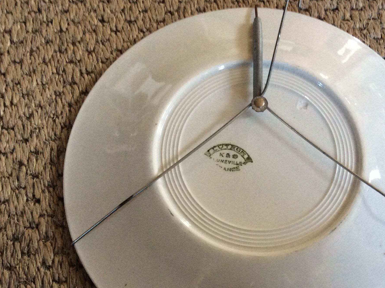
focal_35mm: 47
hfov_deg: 40.3
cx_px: 232
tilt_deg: -68.5
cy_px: 164
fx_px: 522
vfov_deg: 30.8
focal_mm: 3.3
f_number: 2.4
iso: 160
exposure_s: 1/25
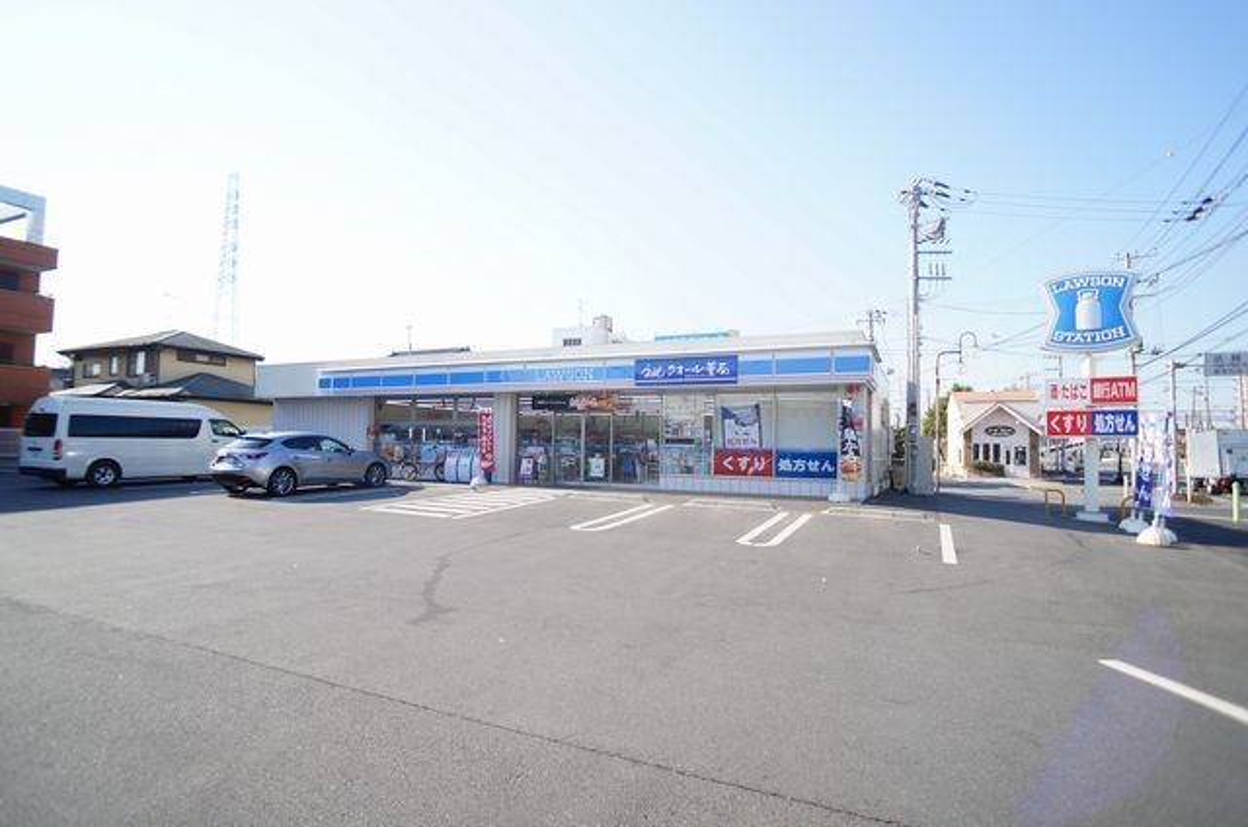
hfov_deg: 73.8
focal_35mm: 24
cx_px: 624
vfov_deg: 52.9
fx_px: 830
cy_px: 414
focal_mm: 16
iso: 200
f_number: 2.8
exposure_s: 1/1600
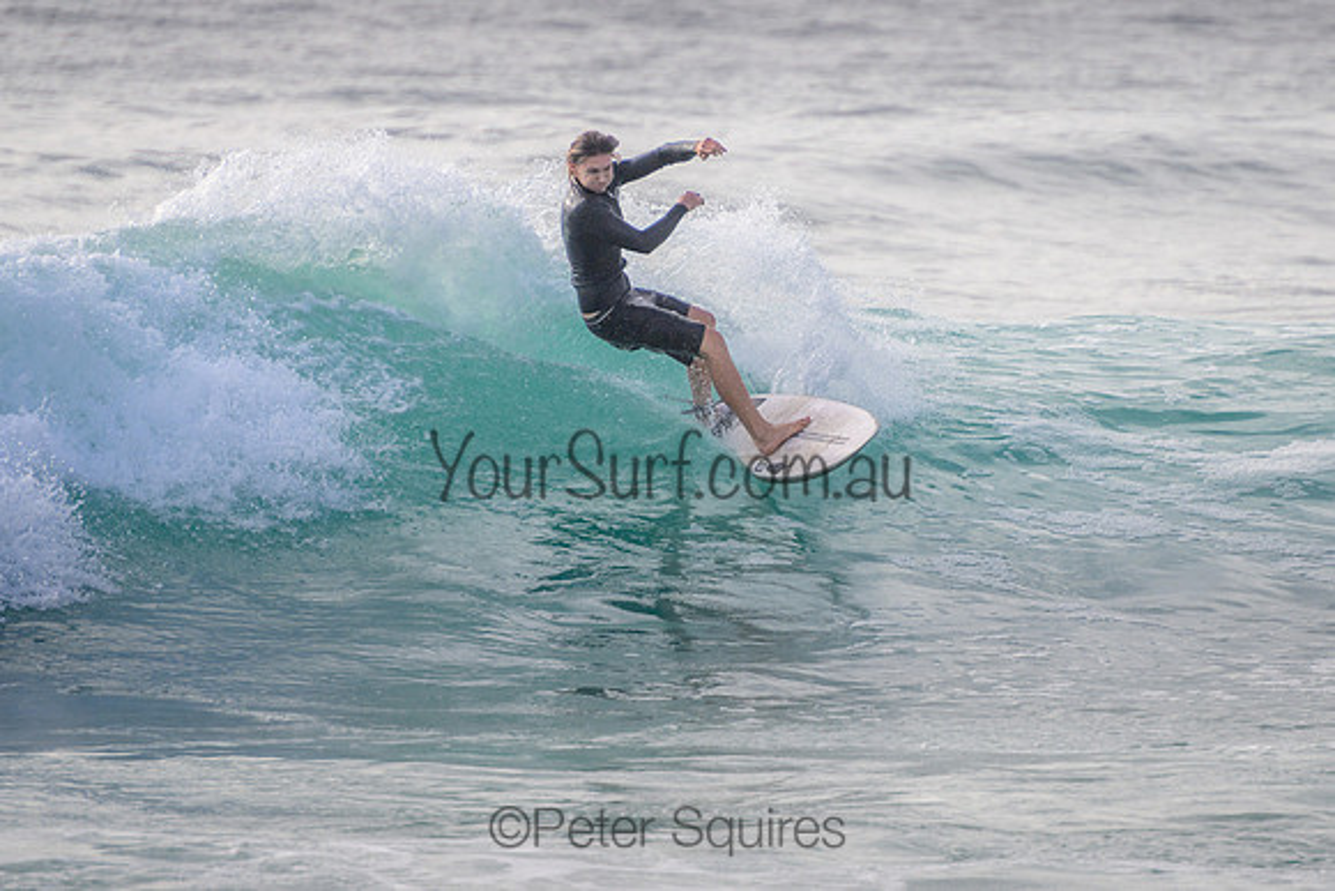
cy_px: 428
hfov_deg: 3.7
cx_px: 915
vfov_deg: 2.5
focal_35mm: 550
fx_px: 20406
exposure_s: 1/2000
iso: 280
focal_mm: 400
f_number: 5.6
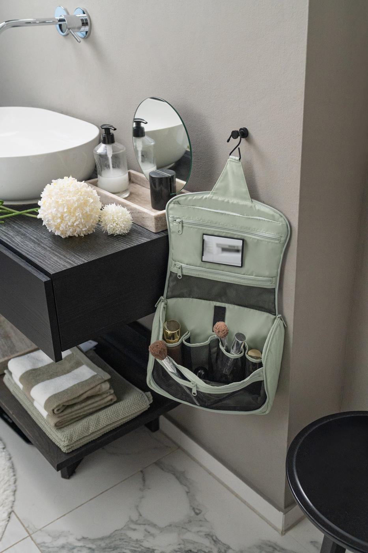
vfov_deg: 49.6
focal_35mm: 39
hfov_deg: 34.2
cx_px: 184
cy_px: 276
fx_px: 598
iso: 3200
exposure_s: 1/160
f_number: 4
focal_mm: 39
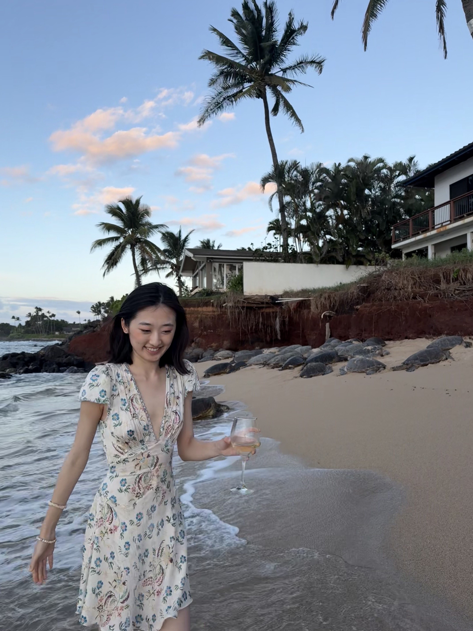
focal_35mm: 24
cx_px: 236
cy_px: 316
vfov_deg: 71.6
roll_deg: -0.4
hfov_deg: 56.8
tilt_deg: +2.4
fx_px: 437
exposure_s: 1/649
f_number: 1.78
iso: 80
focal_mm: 6.76
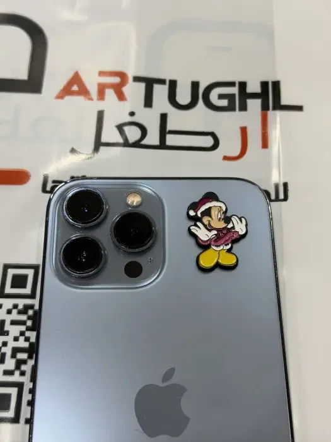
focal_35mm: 48
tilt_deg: -64.4
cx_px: 166
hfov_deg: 30.3
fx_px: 612
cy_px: 221
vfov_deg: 39.7
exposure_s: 1/100
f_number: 1.78
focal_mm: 6.76
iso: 64
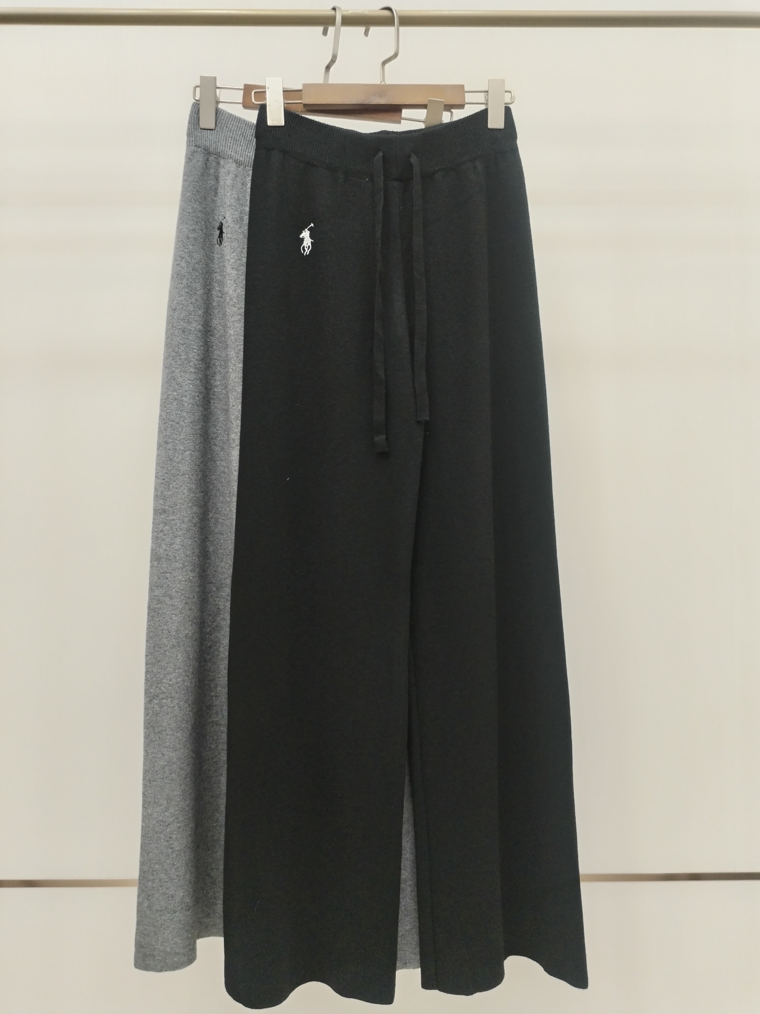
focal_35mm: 29
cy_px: 507
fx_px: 849
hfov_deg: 48.2
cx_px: 380
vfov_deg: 61.7
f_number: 1.8
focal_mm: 4.75
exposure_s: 1/60
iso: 228
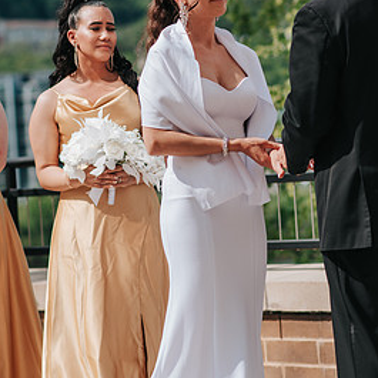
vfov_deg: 9.5
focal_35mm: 184
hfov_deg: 9.5
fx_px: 2273
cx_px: 201
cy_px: 118
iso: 100
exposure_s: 1/2000
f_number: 2.8
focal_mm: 85
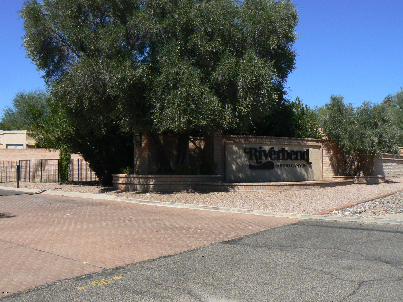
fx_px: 419
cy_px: 151
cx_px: 202
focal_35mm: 36
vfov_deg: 39.7
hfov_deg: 51.4
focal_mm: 6
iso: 80
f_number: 5.6
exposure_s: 1/500
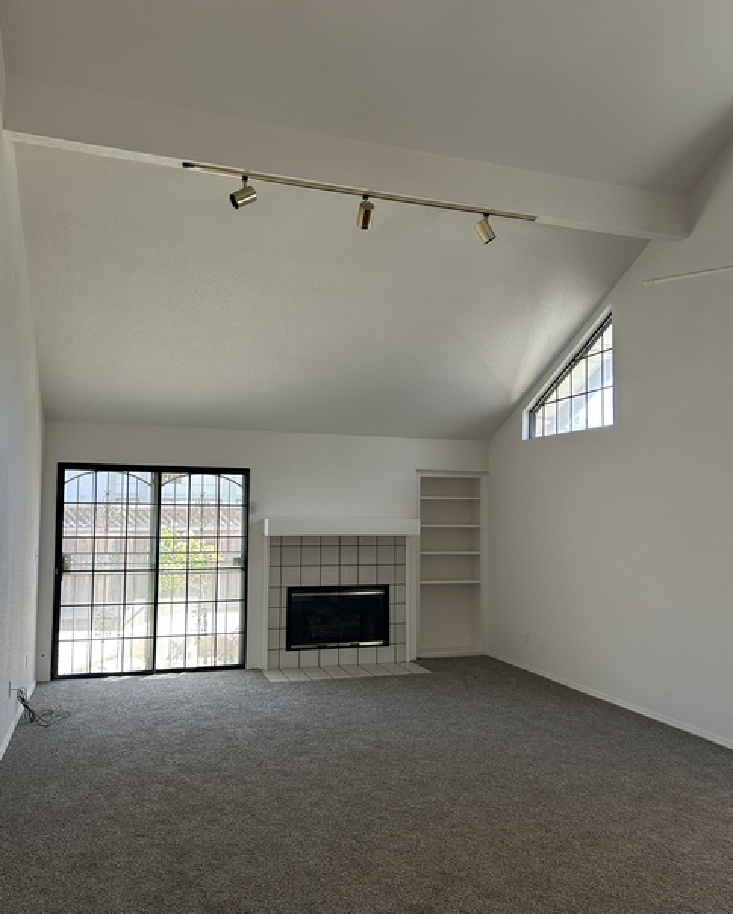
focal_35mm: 28
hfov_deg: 51.6
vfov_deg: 62.2
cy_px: 474
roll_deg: -1.0
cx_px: 366
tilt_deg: +4.2
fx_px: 759
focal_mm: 5.7
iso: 160
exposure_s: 1/60
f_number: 1.5
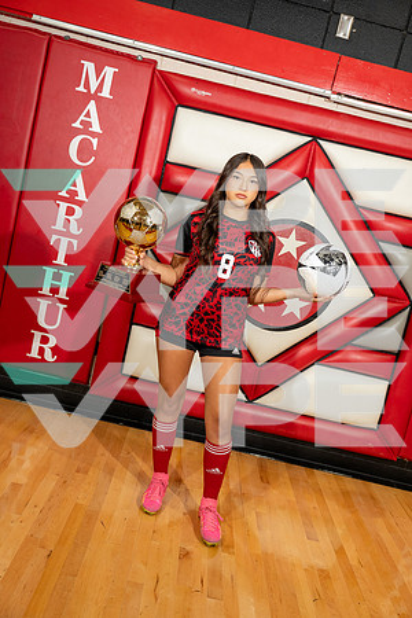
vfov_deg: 55.8
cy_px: 309
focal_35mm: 34
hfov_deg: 38.9
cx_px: 206
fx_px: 584
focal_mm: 34
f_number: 4
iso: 1000
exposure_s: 1/250
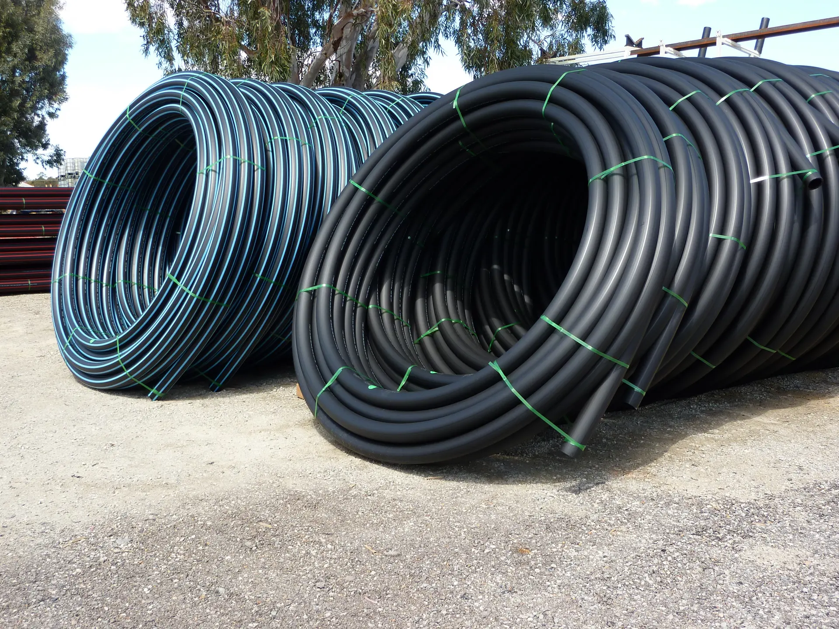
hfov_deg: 50.1
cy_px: 314
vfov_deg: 38.7
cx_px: 420
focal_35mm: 37
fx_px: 897
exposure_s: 1/200
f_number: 4
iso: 80
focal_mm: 6.1
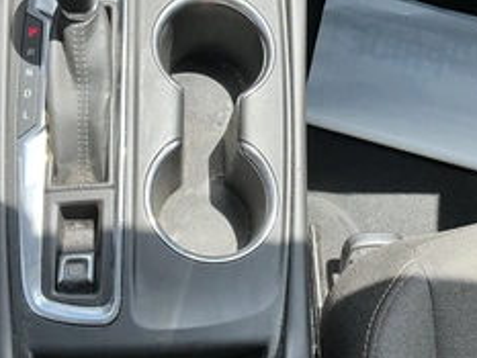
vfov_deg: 30.1
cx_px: 242
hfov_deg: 39.6
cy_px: 127
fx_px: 662
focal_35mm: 48
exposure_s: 1/247
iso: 25
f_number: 1.8
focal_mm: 3
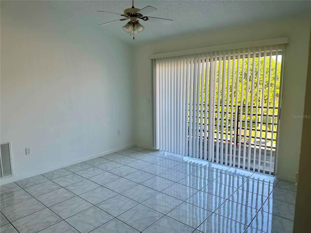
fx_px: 216
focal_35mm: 24
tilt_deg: -7.3
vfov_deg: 56.8
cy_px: 116
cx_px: 156
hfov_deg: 71.6
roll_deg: +0.1
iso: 80
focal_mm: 6.86
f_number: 1.78
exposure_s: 1/411
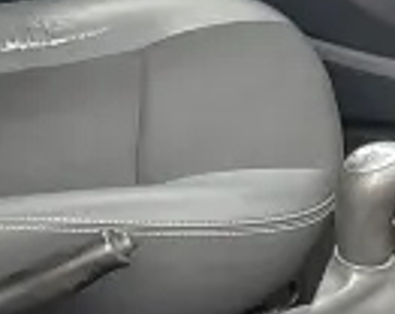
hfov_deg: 16.5
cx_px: -124
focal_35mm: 110
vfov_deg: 13.9
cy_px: 196
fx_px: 1282
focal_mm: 5.56
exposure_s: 1/104
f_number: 1.8
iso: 100
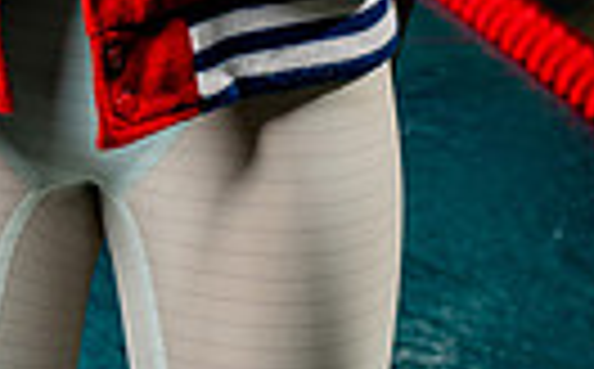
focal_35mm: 226
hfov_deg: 9.3
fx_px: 3652
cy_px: -549
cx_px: 112
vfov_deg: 5.6
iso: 640
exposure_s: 1/250
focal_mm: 65
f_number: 5.6
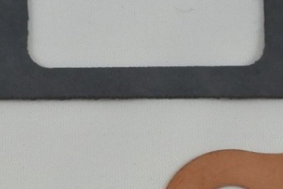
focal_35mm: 192
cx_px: 63
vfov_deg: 7.0
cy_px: 294
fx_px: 1510
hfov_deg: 10.7
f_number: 4
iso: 400
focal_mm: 13.7
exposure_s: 1/250
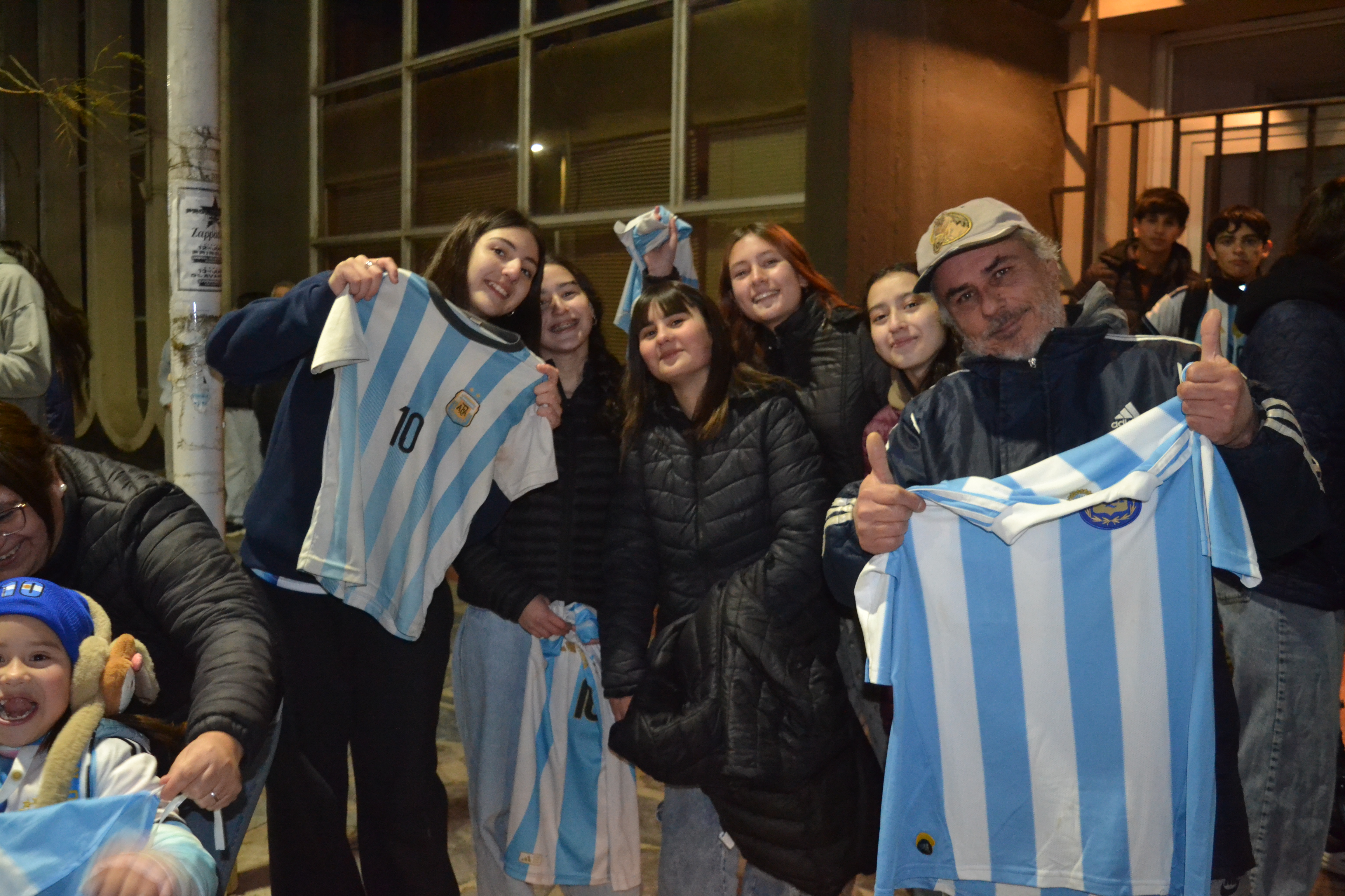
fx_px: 1233
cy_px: 448
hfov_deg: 57.2
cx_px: 672
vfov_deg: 40.0
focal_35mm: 33
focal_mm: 22
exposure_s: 1/60
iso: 2800
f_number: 3.8
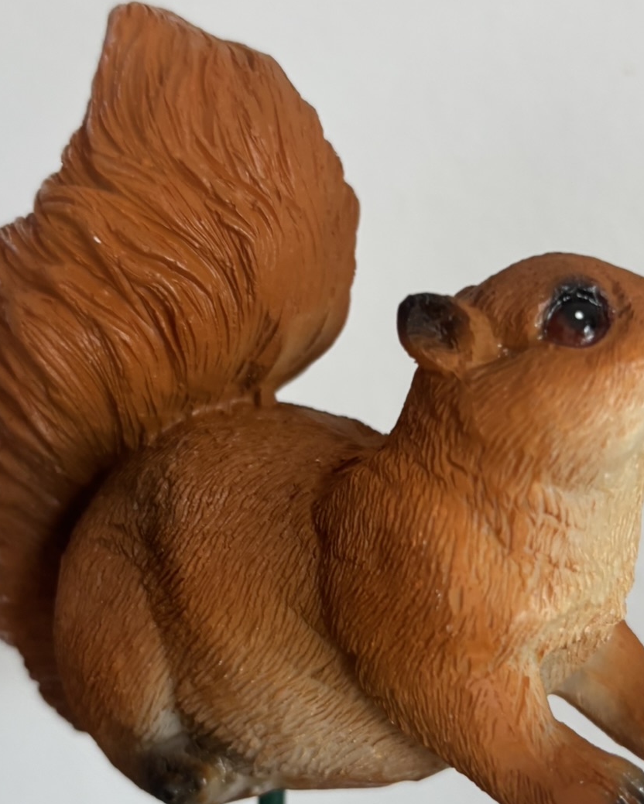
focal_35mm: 50
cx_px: 311
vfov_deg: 37.2
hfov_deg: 30.3
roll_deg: +1.1
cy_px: 485
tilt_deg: -11.0
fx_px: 1191
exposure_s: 1/117
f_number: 1.6
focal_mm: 5.96
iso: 125
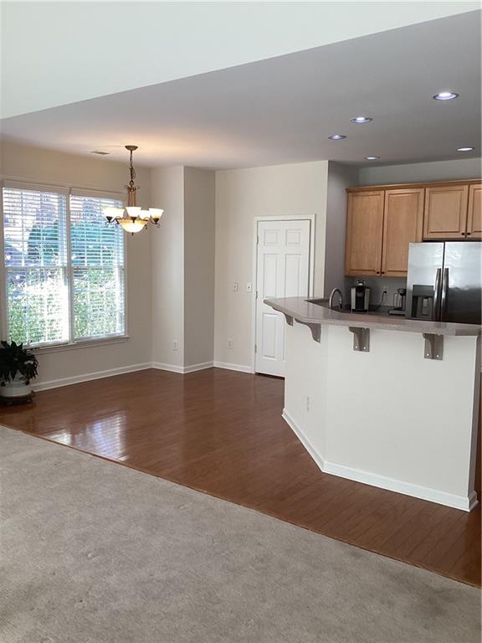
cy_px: 322
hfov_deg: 45.4
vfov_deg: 58.4
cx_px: 241
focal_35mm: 31
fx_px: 576
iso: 80
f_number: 2.4
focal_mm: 3.3
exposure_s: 1/120
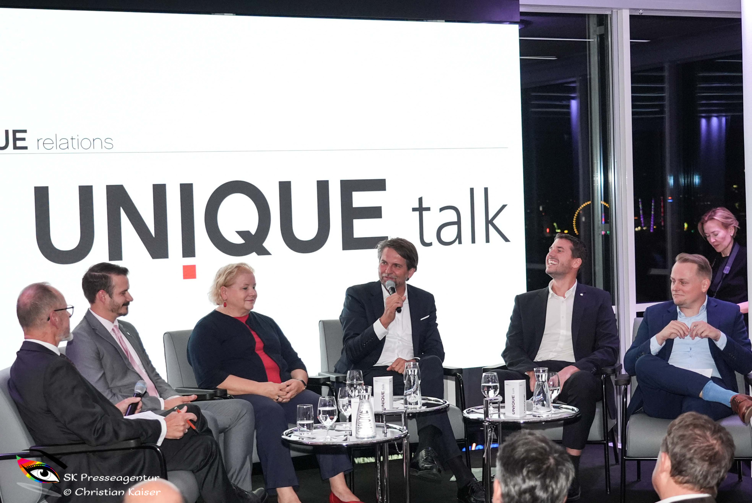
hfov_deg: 30.1
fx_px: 1401
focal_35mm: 67
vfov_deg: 20.3
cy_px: 252
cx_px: 376
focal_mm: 45
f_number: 4
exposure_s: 1/500
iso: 3200
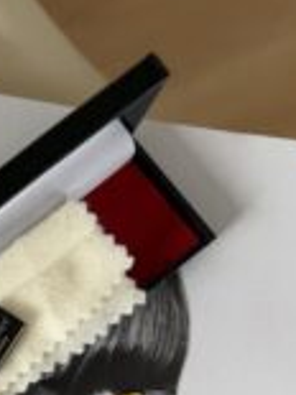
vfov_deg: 28.2
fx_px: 708
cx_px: -64
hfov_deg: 21.8
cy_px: 443
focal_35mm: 62
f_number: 1.78
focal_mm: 6.76
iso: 64
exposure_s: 1/198
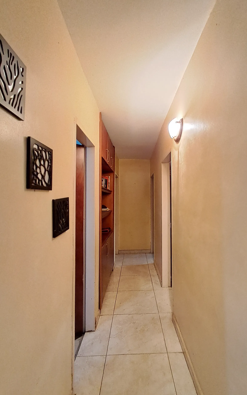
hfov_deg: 67.8
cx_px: 138
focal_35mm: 17
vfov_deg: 94.4
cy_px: 197
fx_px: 183
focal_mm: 1.64
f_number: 2.2
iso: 250
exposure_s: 1/30
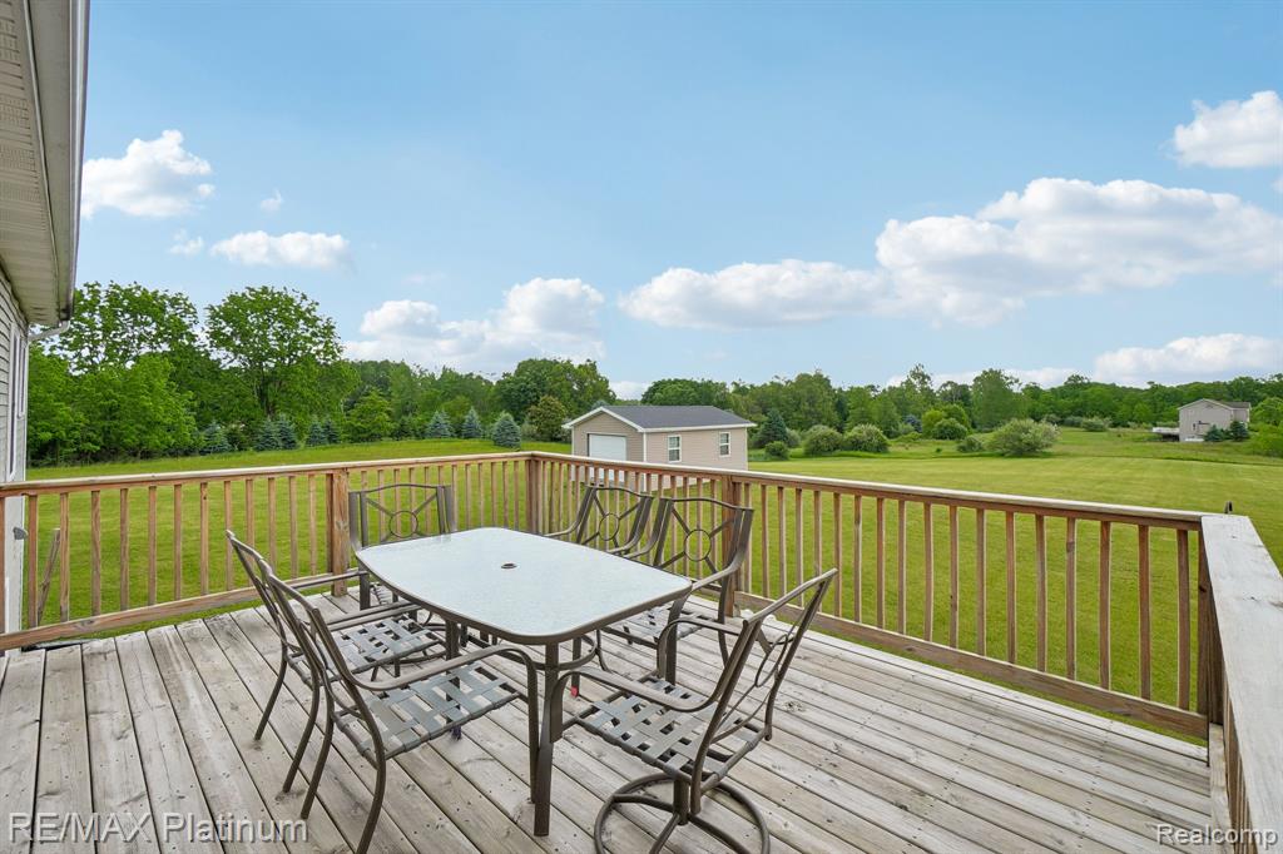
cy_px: 427
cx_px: 642
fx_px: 534
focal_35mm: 15
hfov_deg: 100.4
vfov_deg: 77.3
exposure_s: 1/350
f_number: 8
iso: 100
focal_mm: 10
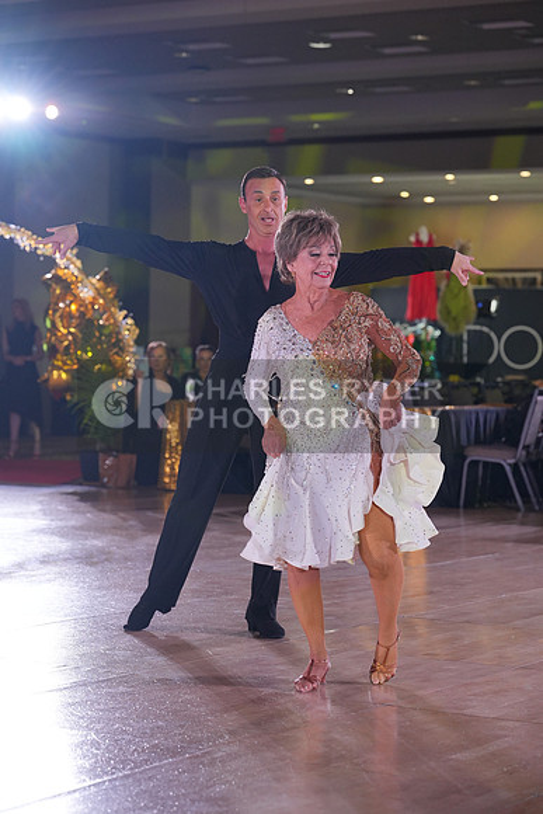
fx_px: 1990
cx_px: 272
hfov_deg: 15.5
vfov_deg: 23.1
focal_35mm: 88
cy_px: 407
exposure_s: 1/400
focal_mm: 88
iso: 1250
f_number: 4
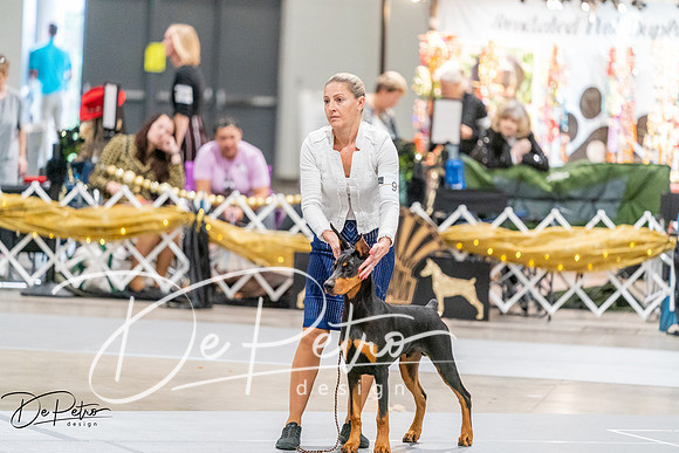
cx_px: 340
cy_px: 226
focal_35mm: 200
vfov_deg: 6.9
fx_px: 3773
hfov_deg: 10.3
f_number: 2.8
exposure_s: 1/250
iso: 6400
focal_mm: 200
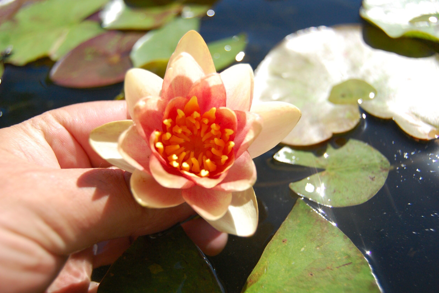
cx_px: 219
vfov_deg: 35.9
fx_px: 451
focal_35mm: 37
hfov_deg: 51.9
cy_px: 146
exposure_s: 1/4000
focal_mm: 24
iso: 800
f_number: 4
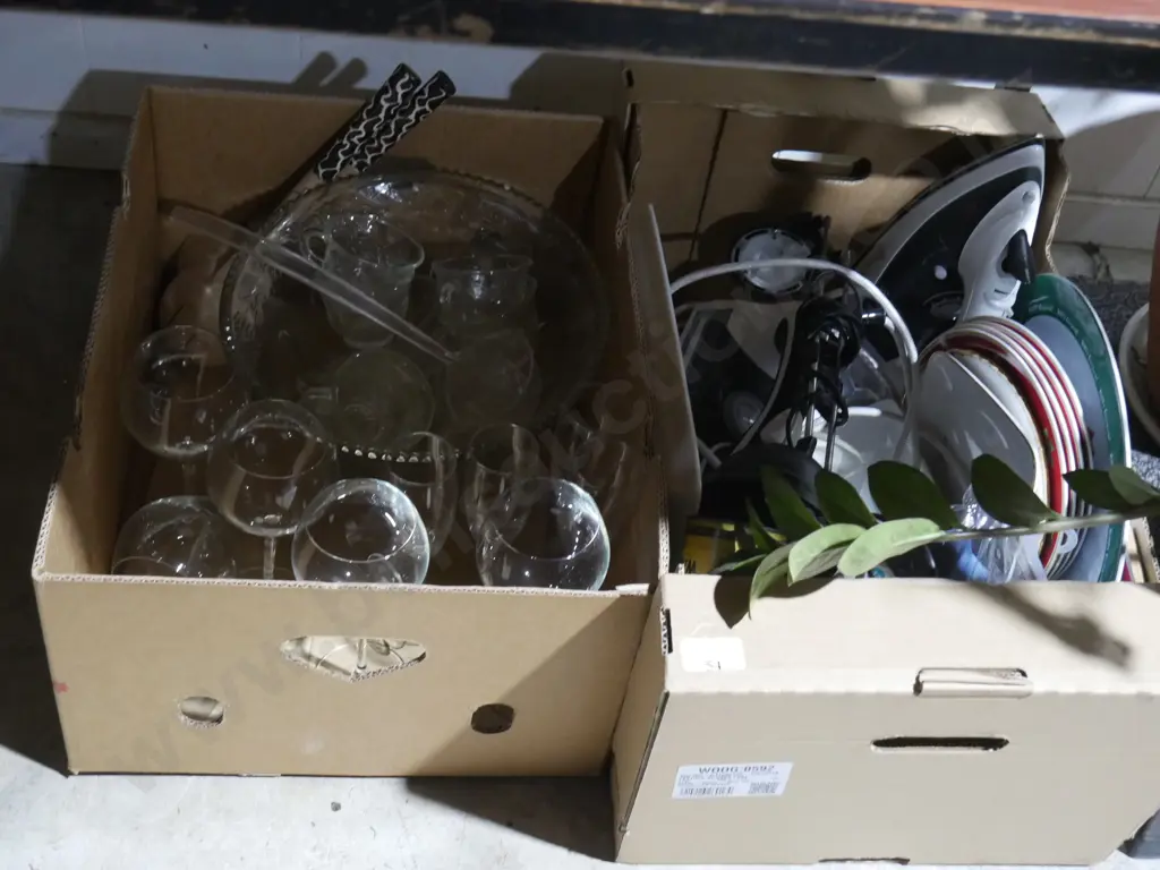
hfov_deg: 41.2
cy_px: 435
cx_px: 580
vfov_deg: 31.5
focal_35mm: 46
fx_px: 1541
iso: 2500
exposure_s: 1/60
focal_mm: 23
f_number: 5.1
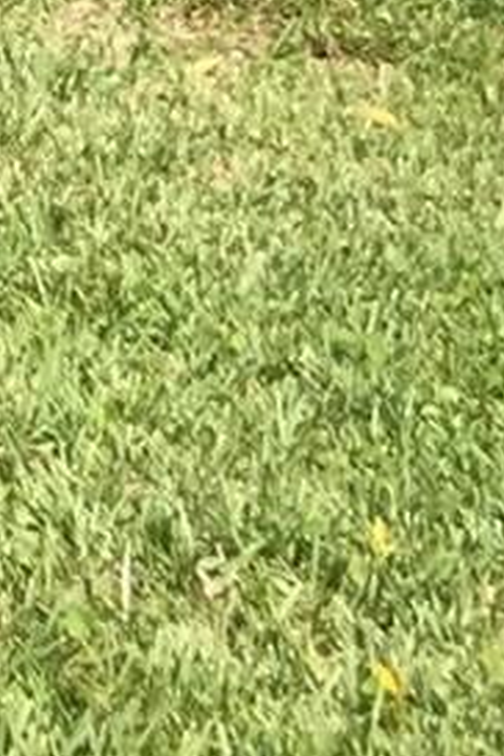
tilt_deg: -7.5
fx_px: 3717
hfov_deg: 6.3
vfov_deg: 10.6
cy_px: -750
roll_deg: -2.4
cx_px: -1515
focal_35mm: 177
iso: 32
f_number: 2.2
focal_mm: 4.15
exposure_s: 1/1721
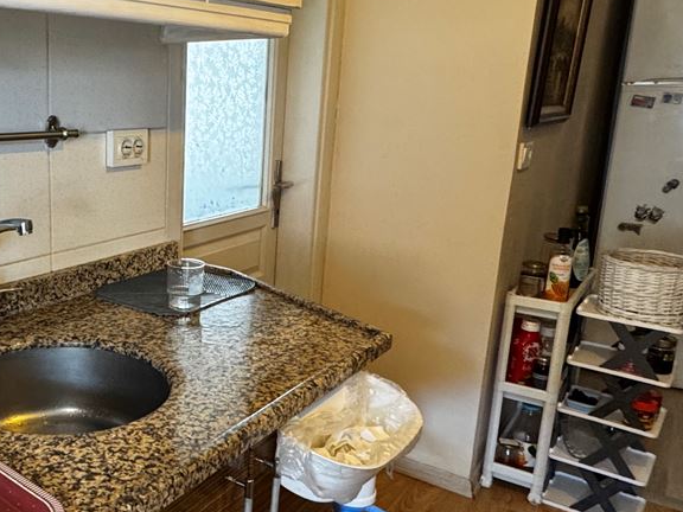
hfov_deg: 48.2
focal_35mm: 35
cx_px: 95
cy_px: 261
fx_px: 691
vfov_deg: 40.7
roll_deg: +0.7
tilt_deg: -14.0
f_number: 2.2
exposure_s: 1/50
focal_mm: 2.22
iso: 320
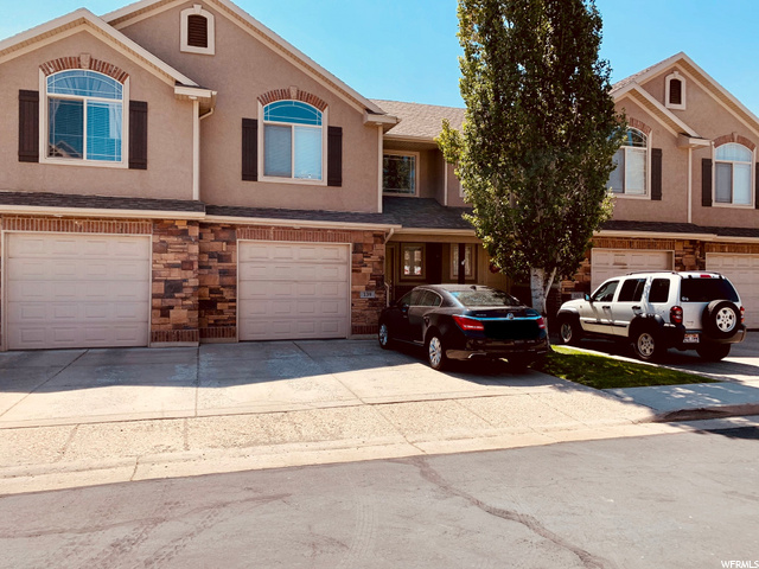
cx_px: 380
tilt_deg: -1.0
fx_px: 570
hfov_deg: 67.3
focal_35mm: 26
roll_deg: -0.2
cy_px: 284
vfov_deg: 53.1
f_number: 1.8
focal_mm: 4.25
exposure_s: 1/1406
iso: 25
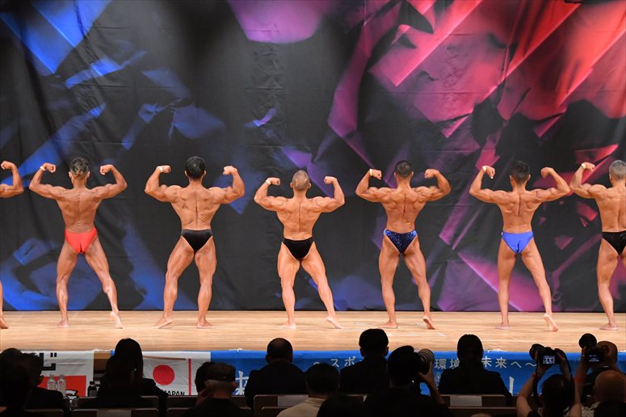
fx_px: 2399
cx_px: 313
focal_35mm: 138
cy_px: 208
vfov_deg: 9.9
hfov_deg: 14.9
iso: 7200
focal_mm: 92
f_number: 5.6
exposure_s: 1/400
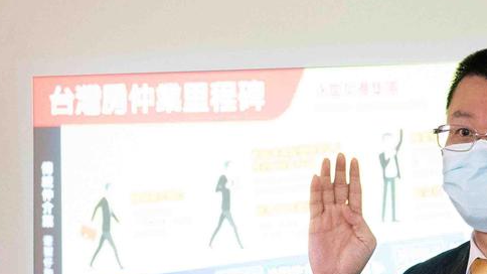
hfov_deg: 11.6
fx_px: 2401
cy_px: 244
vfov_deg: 6.5
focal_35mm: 186
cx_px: 348
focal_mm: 43
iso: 2500
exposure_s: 1/100
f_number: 4
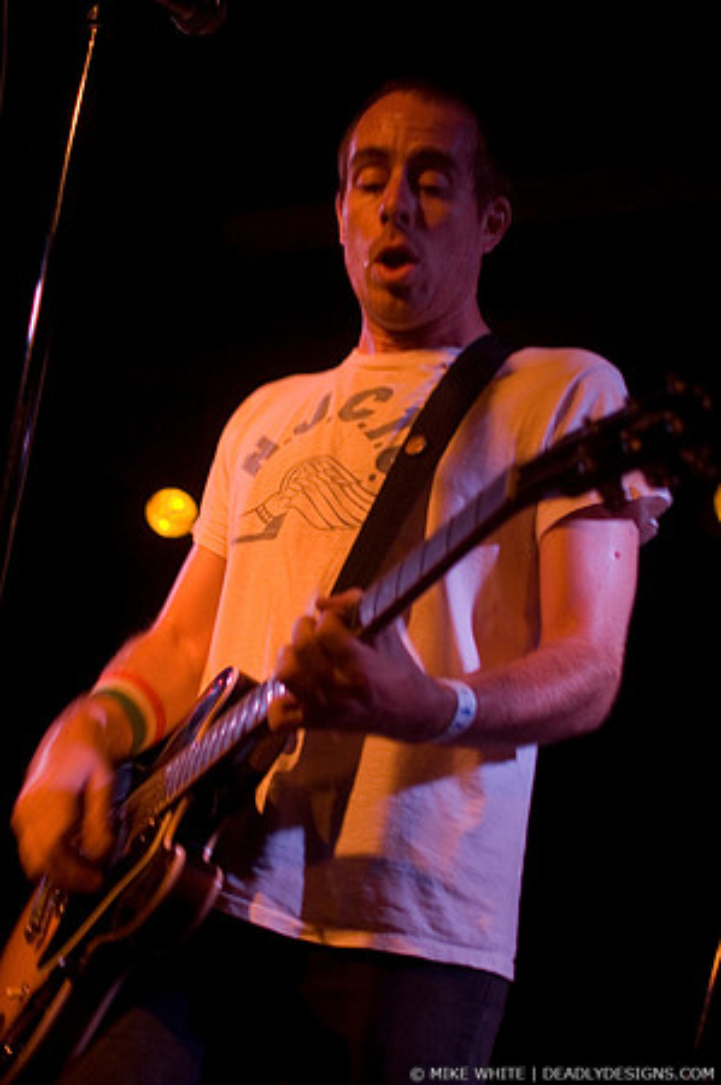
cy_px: 542
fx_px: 1807
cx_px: 360
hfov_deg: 22.6
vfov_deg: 33.4
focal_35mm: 60
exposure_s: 1/60
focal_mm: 40
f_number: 2.8
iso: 800
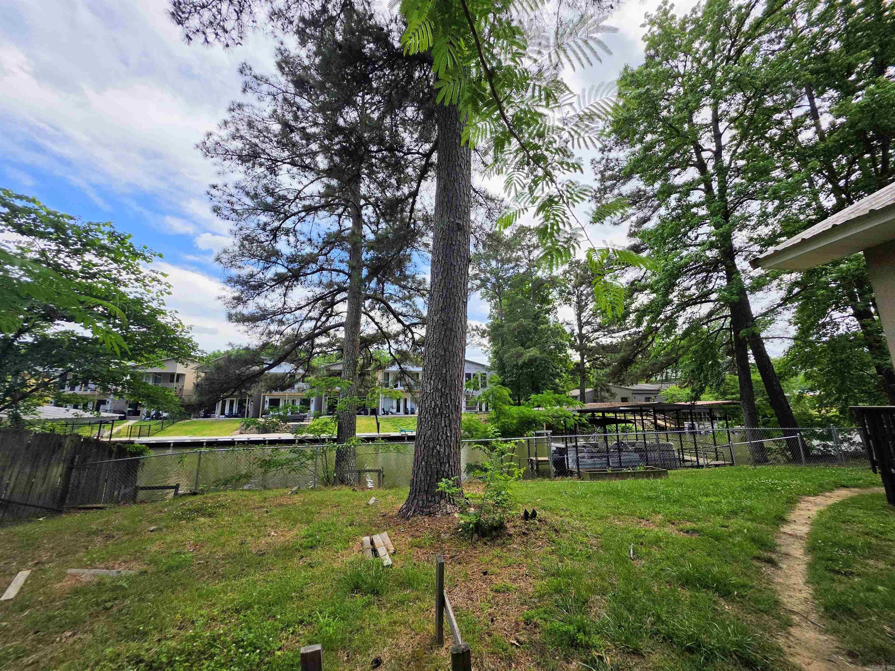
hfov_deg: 106.2
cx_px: 448
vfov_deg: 89.9
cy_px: 336
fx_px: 336
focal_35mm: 13
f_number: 1.9
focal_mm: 2.2
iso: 50
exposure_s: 1/2000
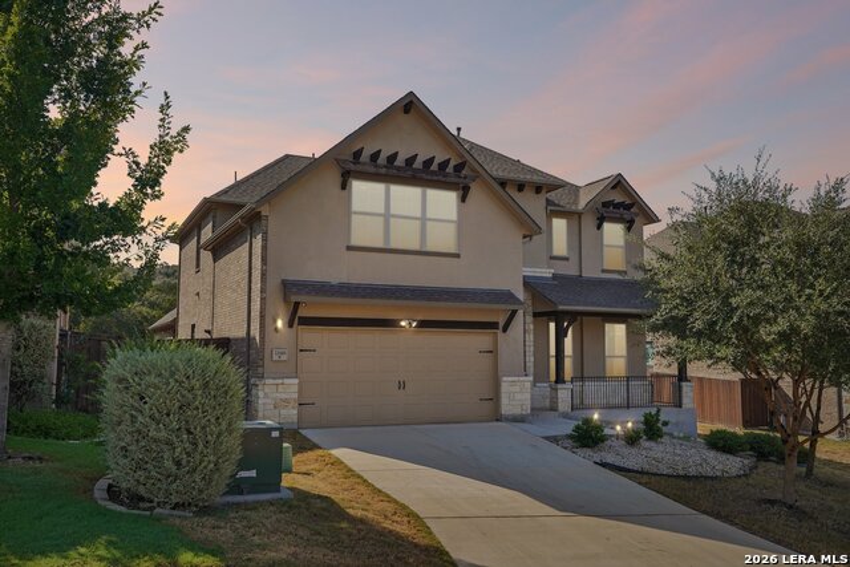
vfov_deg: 43.6
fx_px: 708
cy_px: 284
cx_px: 425
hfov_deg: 61.9
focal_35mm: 30
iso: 100
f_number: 8
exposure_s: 1/200
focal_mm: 30
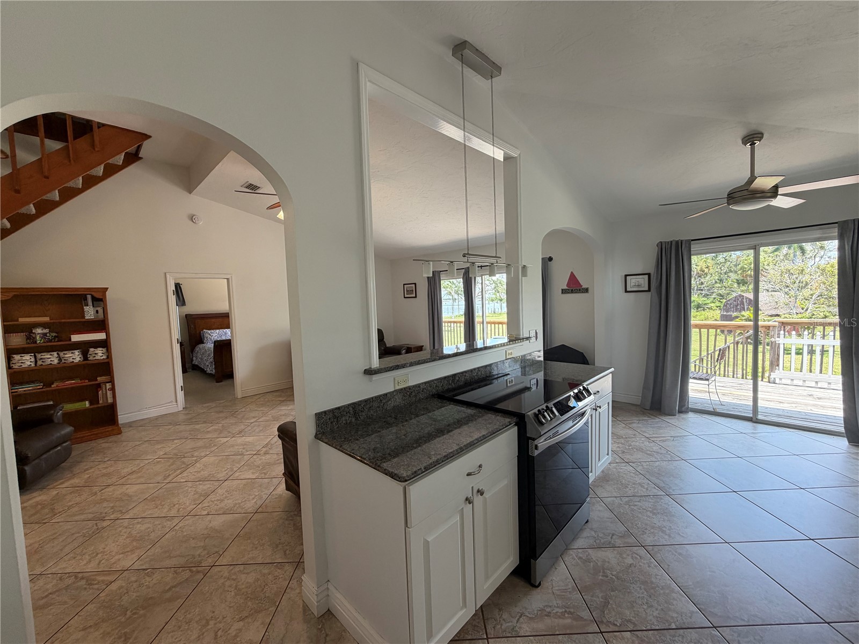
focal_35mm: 14
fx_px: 347
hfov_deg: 102.1
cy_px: 322
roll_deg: +2.6
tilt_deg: -3.9
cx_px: 430
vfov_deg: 85.7
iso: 80
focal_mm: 2.22
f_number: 2.2
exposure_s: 1/120
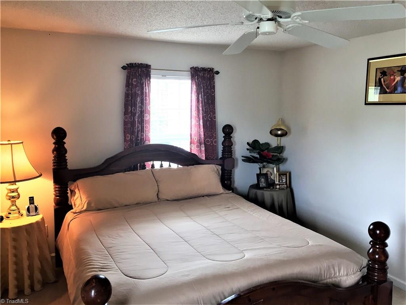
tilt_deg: -6.3
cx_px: 203
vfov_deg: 48.2
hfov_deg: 61.7
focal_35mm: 29
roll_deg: -1.9
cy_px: 152
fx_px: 340
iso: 125
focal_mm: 4.15
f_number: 2.2
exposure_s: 1/30
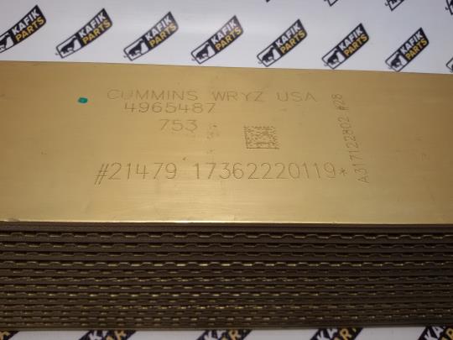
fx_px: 406
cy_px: 170
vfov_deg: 45.4
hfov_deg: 58.4
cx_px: 226
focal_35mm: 31
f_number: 2.4
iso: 40
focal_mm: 2.93
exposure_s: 1/33
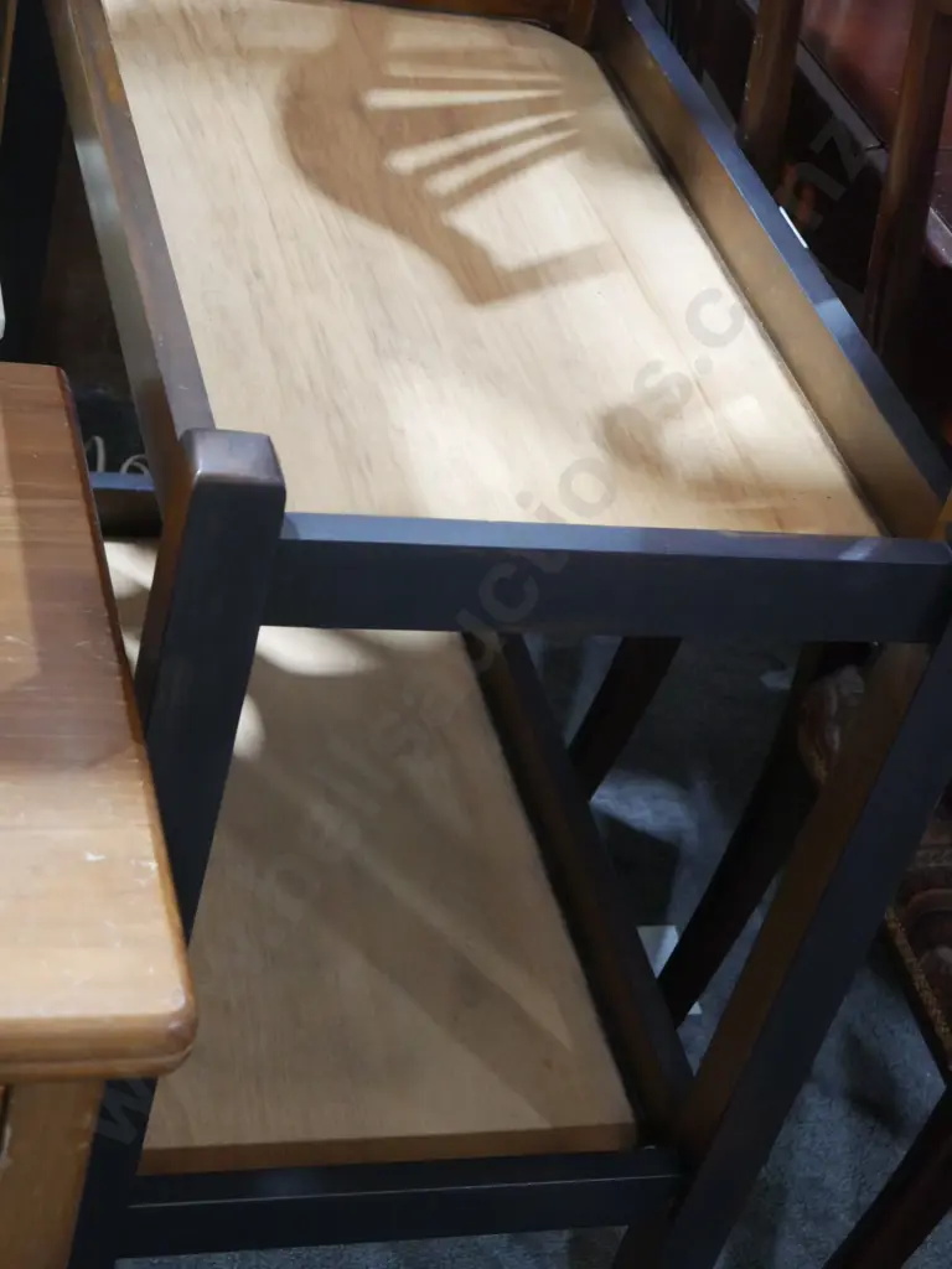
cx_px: 476
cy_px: 634
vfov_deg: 31.2
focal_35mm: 62
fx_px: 2273
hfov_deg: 23.7
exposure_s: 1/60
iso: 3200
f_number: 5.4
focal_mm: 31
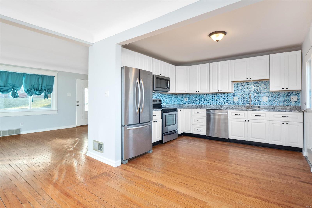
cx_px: 156
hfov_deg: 90.0
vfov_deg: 67.4
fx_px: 156
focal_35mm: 18
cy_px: 104
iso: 400
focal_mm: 9
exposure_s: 1/4
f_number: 8
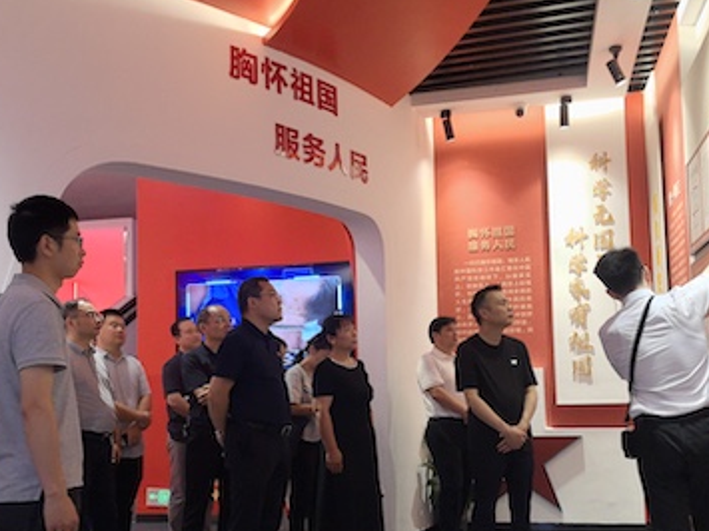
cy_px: 328
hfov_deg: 49.0
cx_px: 342
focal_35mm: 38
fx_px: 778
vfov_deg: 37.5
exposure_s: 1/99.6
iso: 250
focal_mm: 5.75
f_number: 2
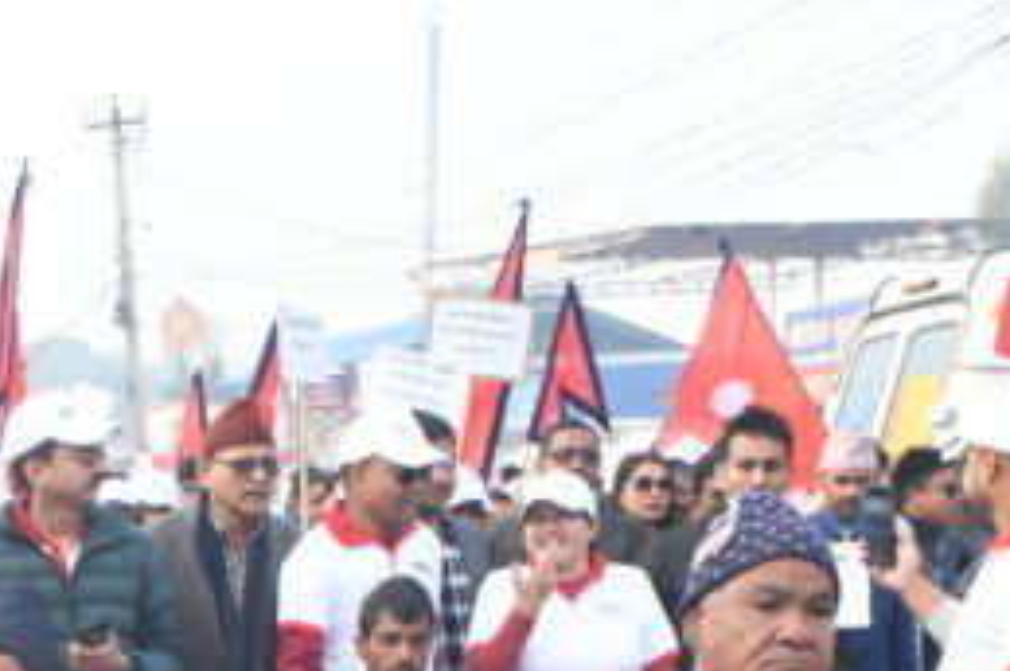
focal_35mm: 98
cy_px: 967
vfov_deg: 13.2
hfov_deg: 19.9
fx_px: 2746
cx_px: -97
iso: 3200
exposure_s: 1/250
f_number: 7.1
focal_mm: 22
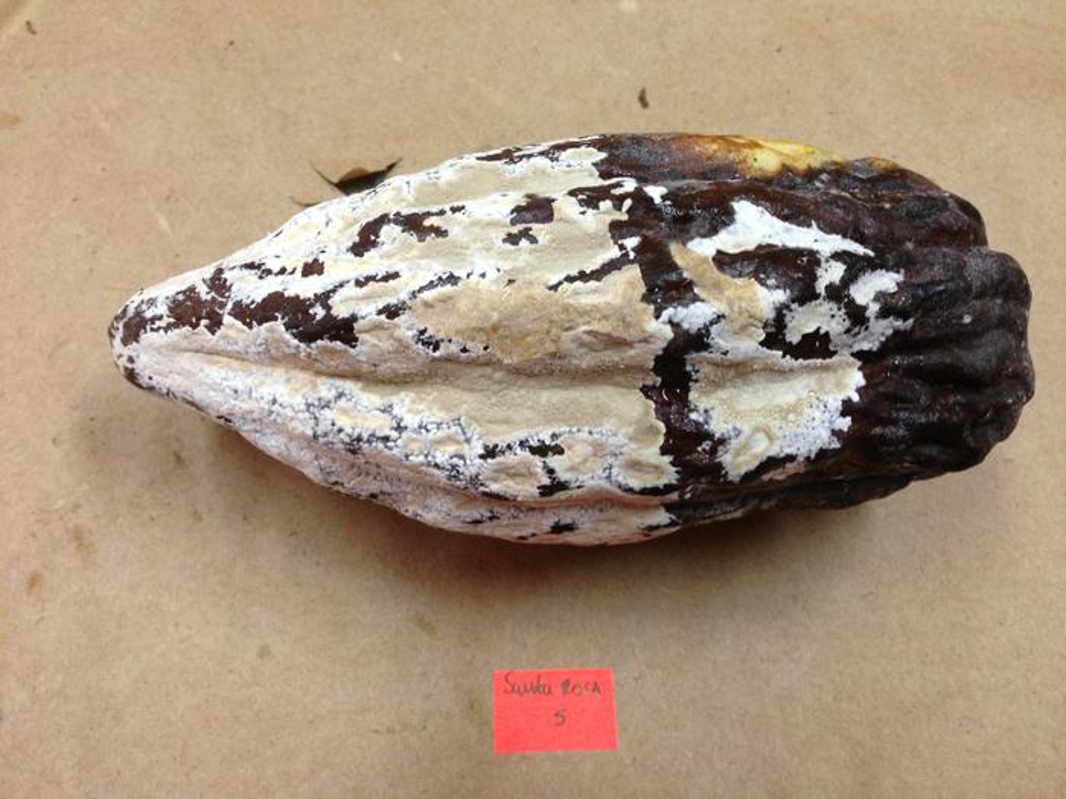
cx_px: 533
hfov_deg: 55.4
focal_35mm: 33
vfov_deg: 42.9
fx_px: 1016
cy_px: 400
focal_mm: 4.13
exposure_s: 1/20
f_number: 2.4
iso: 160
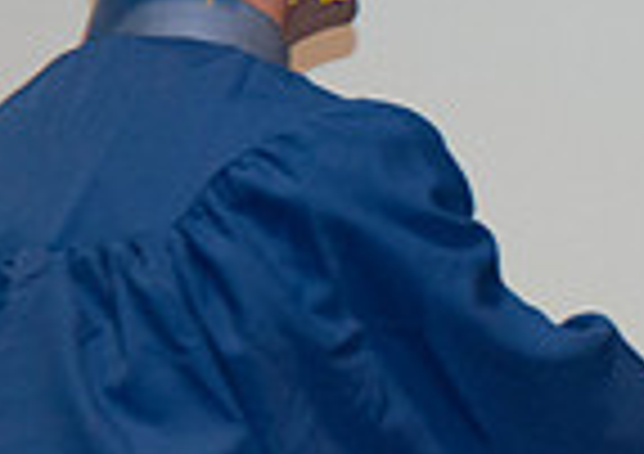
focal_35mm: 629
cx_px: 1174
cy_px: 319
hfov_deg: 3.2
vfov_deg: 2.3
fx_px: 11461
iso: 2000
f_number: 5.6
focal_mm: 135
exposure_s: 1/80
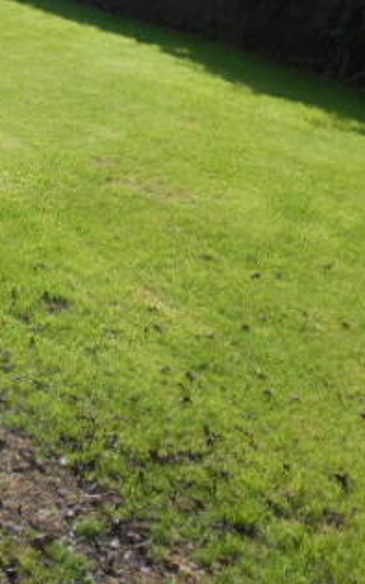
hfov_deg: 24.9
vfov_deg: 39.0
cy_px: 183
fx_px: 811
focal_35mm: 51
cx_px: 68
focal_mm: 4.7
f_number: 3.4
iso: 80
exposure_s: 1/640
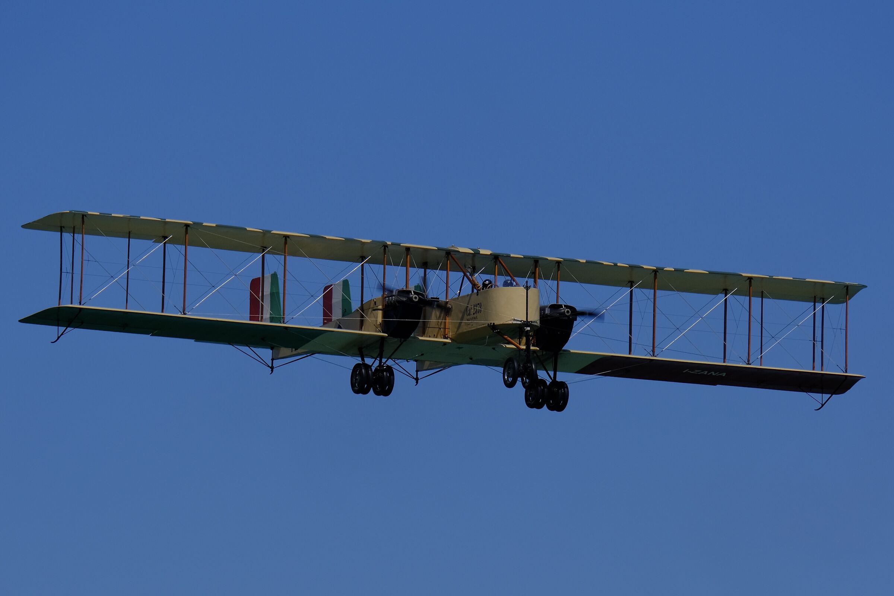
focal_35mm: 300
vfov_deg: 4.6
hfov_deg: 6.9
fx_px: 7449
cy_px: 298
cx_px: 447
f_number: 8
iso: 160
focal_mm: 200
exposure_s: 1/1100
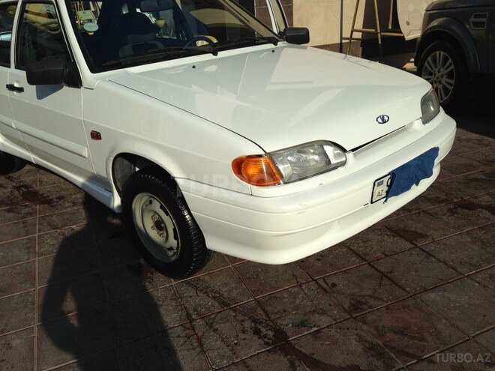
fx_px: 472
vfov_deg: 42.9
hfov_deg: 55.4
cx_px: 248
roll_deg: +3.8
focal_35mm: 33
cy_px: 186
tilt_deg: -20.2
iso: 50
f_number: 2.4
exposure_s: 1/3195
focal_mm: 4.12
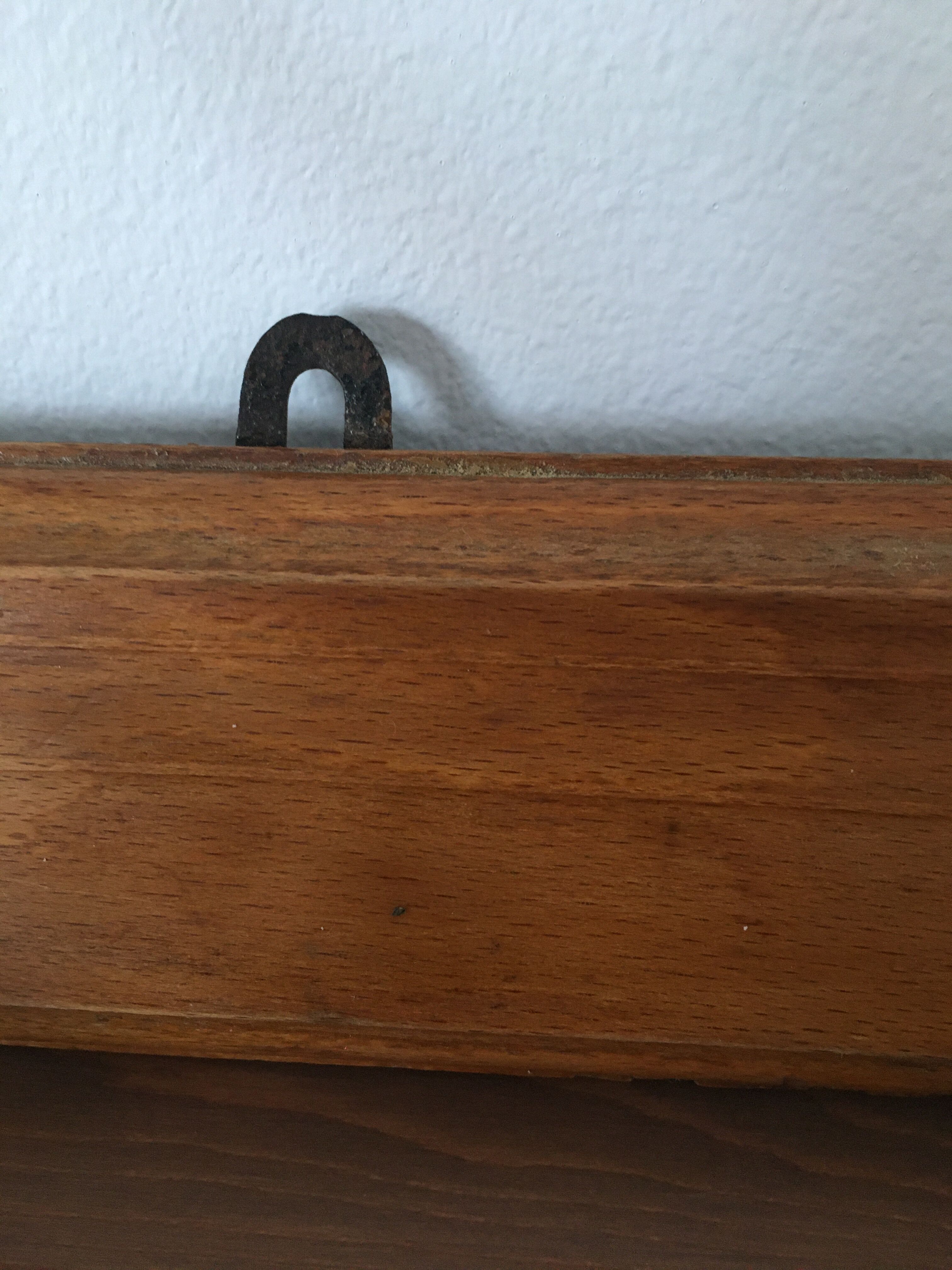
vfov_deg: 61.7
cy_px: 635
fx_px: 1063
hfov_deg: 48.2
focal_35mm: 29
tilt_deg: -33.4
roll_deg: -0.5
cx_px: 476
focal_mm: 4.15
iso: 200
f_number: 2.2
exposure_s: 1/33
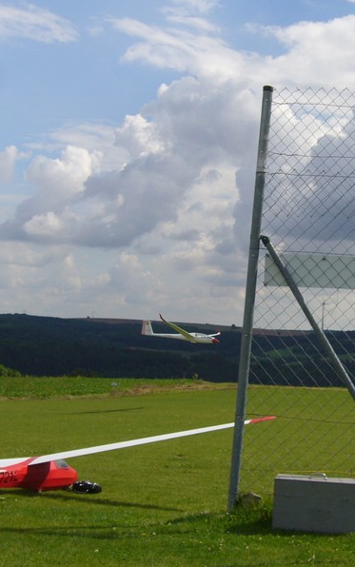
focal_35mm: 64
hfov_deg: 20.0
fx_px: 990
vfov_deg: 32.0
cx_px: 299
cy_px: 283
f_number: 6.3
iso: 80
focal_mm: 7.5
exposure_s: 1/500
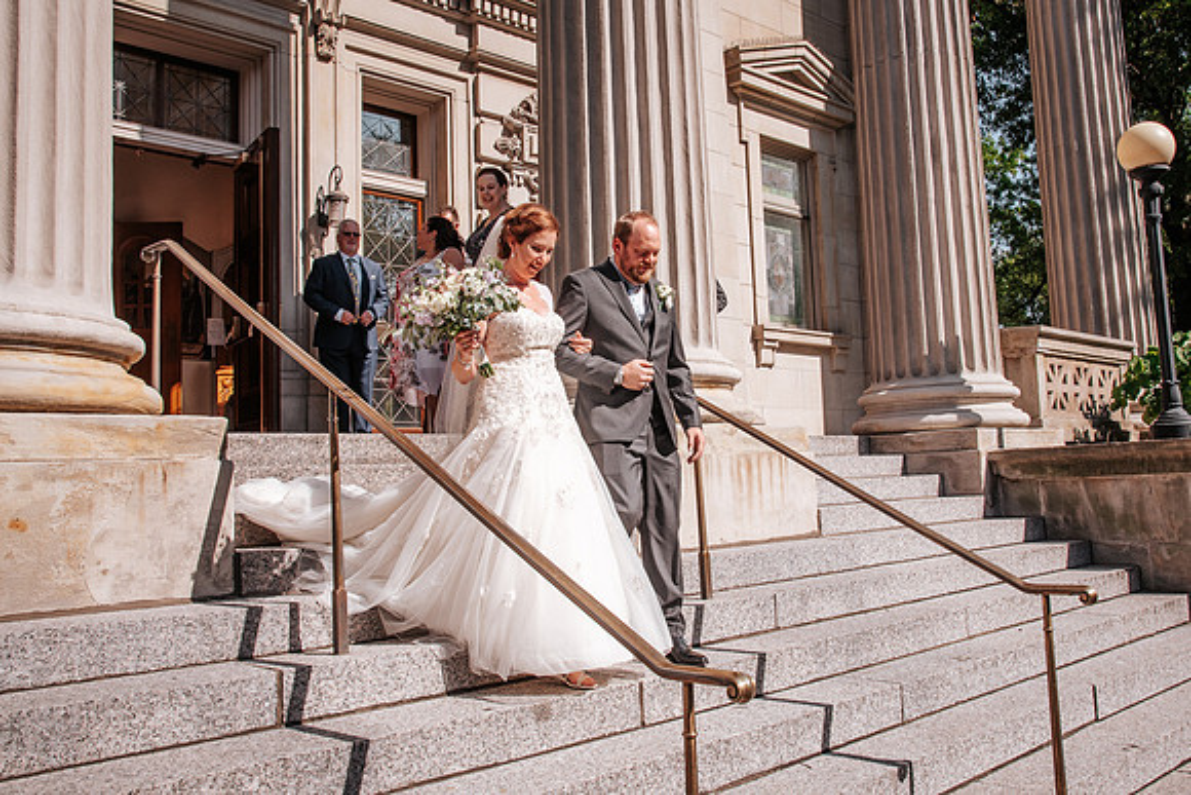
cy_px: 367
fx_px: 1062
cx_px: 642
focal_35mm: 32
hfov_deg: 58.5
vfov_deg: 41.0
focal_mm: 28
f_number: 10
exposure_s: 1/400
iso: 200
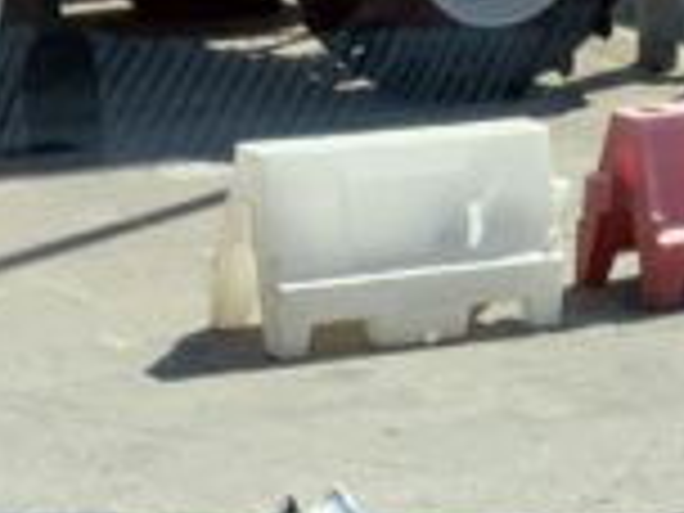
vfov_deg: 7.4
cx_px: 477
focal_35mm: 196
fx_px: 3873
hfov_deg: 10.1
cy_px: 927
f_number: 1.8
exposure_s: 1/1451
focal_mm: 3
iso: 16
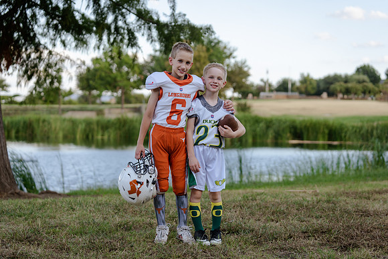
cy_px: 130
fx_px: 755
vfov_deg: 19.5
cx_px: 194
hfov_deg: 28.8
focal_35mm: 70
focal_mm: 70
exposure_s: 1/320
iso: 125
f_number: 3.2
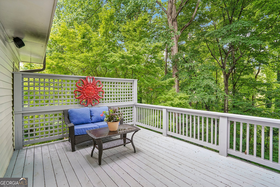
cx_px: 140
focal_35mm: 16
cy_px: 94
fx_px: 124
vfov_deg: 73.7
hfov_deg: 96.7
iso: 400
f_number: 8
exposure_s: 1/8
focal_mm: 16
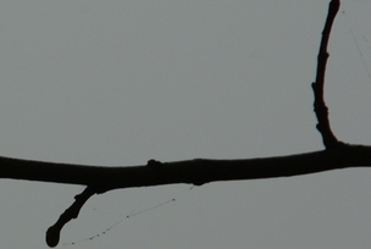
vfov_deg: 1.8
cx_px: -12
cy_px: 166
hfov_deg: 2.6
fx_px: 8147
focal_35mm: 789
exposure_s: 1/250
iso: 100
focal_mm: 200
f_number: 8
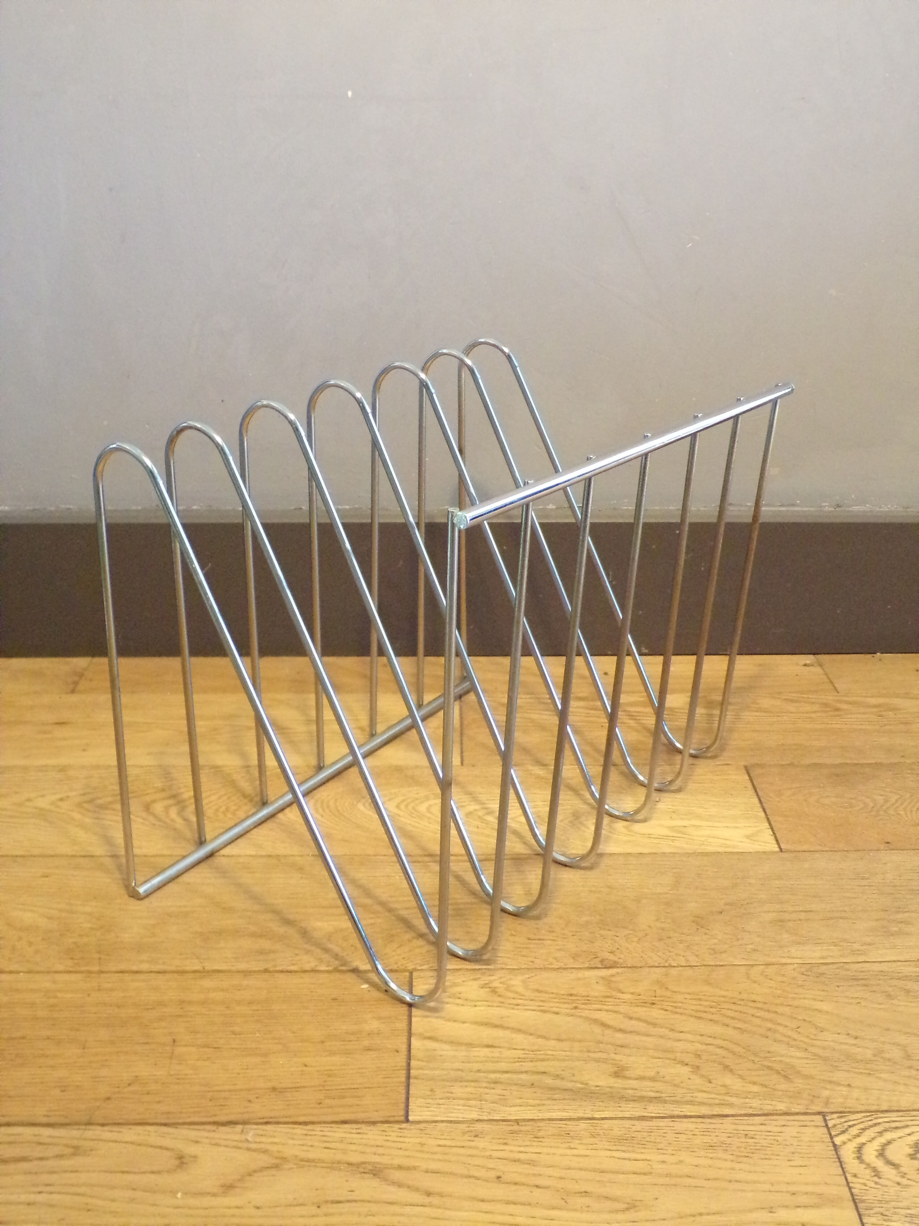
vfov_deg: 50.1
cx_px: 460
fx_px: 1310
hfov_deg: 38.7
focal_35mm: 37
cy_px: 613
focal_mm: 6.6
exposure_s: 1/18
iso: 800
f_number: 3.3
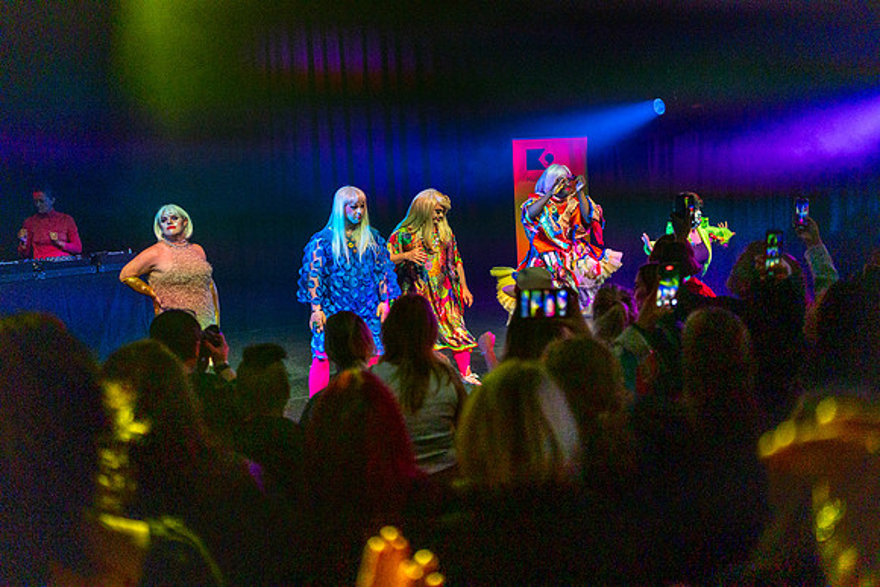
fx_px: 856
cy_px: 294
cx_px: 440
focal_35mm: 35
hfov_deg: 54.4
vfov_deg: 37.9
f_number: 1.4
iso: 2500
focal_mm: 35
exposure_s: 1/3200
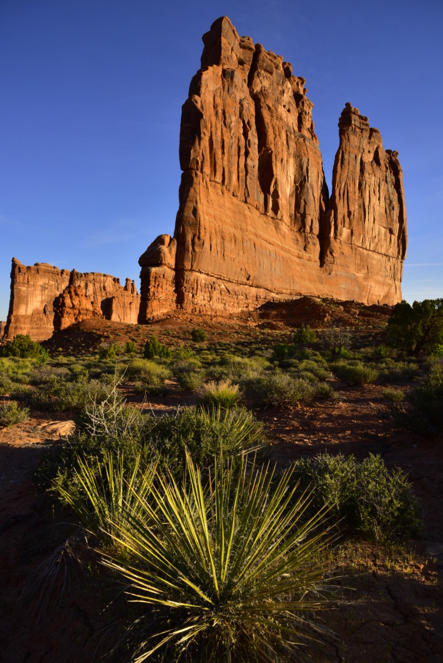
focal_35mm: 24
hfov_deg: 53.2
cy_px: 332
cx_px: 222
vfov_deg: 73.7
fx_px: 443
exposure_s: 1/20
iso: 100
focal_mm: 24
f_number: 22
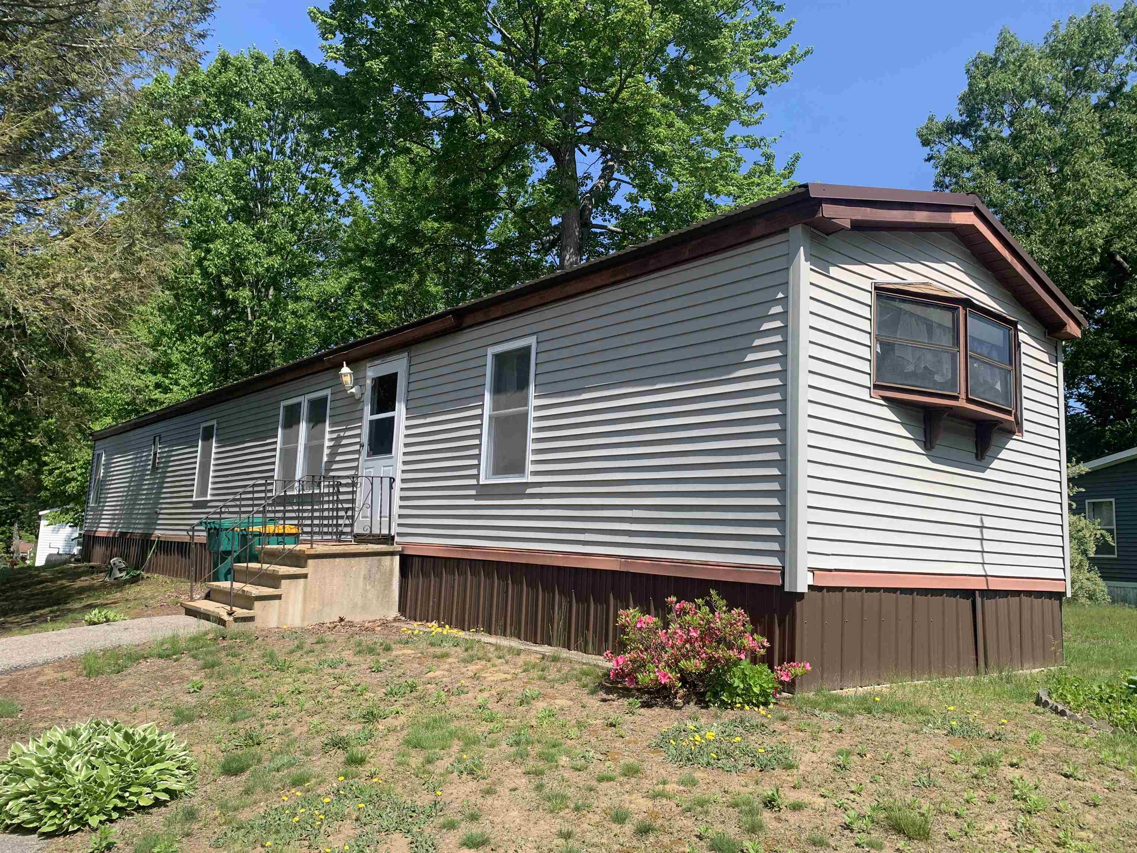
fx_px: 854
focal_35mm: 26
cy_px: 426
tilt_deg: +5.6
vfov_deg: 53.1
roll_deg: -3.3
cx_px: 568
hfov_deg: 67.3
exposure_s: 1/1468
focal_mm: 4.25
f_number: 1.8
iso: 25
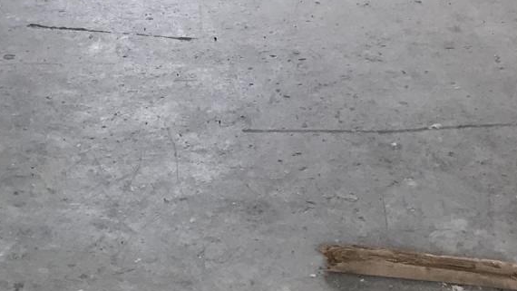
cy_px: -350
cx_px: 137
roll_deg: +1.0
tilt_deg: -8.6
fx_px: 1467
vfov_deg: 10.2
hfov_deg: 19.9
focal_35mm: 107
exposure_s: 1/60
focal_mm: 3.99
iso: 20
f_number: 1.8
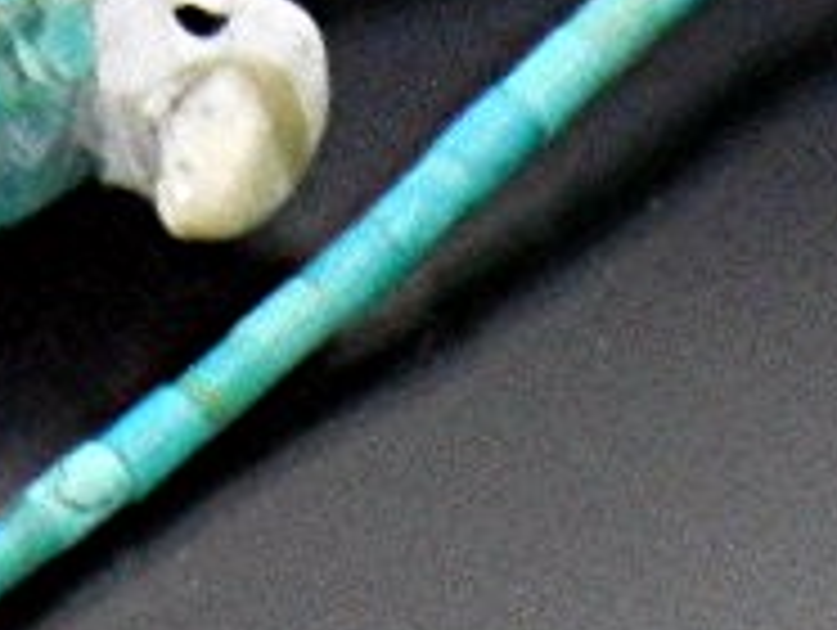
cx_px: 436
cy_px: 1444
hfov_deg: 6.9
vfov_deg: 5.1
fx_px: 6924
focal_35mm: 286
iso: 800
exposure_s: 1/30
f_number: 7.8
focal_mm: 9.3
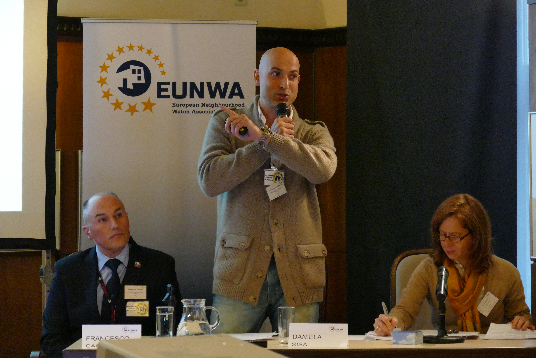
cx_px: 268
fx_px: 2010
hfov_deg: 15.2
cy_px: 179
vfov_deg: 10.2
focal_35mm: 135
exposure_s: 1/125
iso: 3200
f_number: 3.9
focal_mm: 49.07
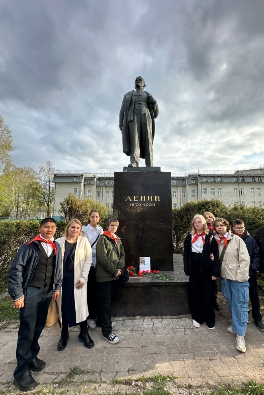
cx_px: 146
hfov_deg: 77.1
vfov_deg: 100.4
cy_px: 200
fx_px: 165
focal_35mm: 15
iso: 40
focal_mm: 2.22
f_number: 2.2
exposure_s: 1/537
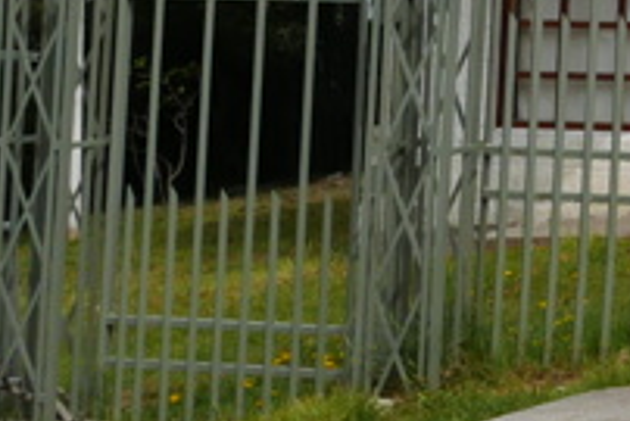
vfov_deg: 7.1
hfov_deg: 9.3
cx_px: 1789
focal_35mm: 184
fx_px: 3222
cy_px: -527
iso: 200
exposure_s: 1/800
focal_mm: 13.9
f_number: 5.6
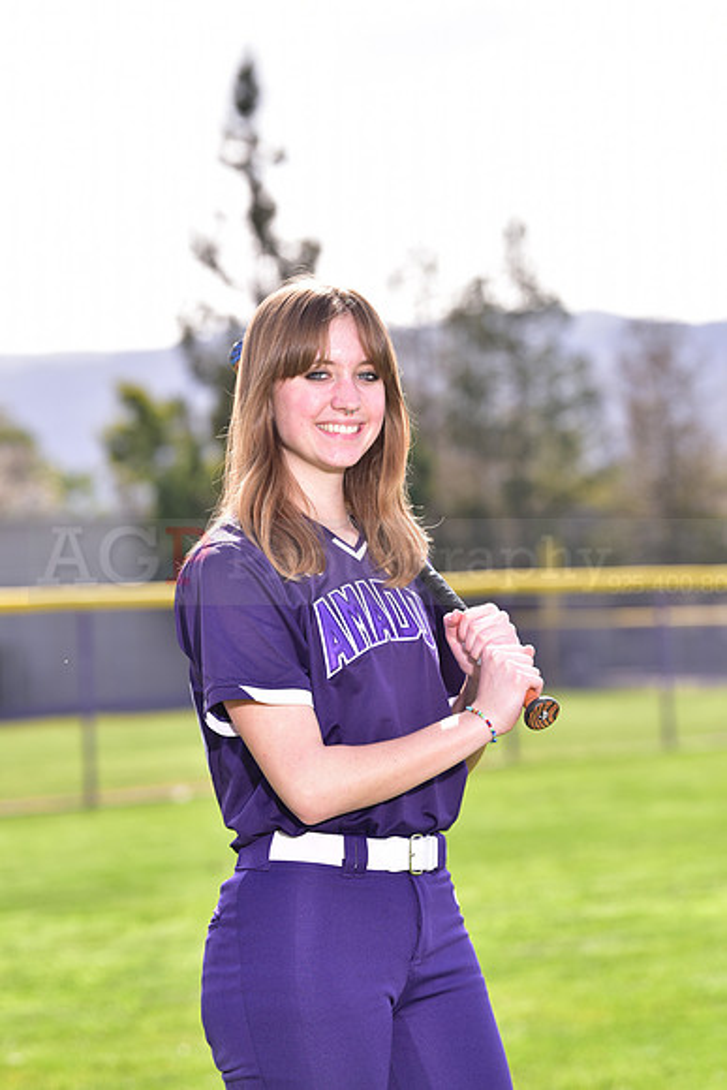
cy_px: 545
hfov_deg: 10.2
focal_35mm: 135
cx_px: 364
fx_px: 4087
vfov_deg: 15.2
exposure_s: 1/250
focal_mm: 135
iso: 100
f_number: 5
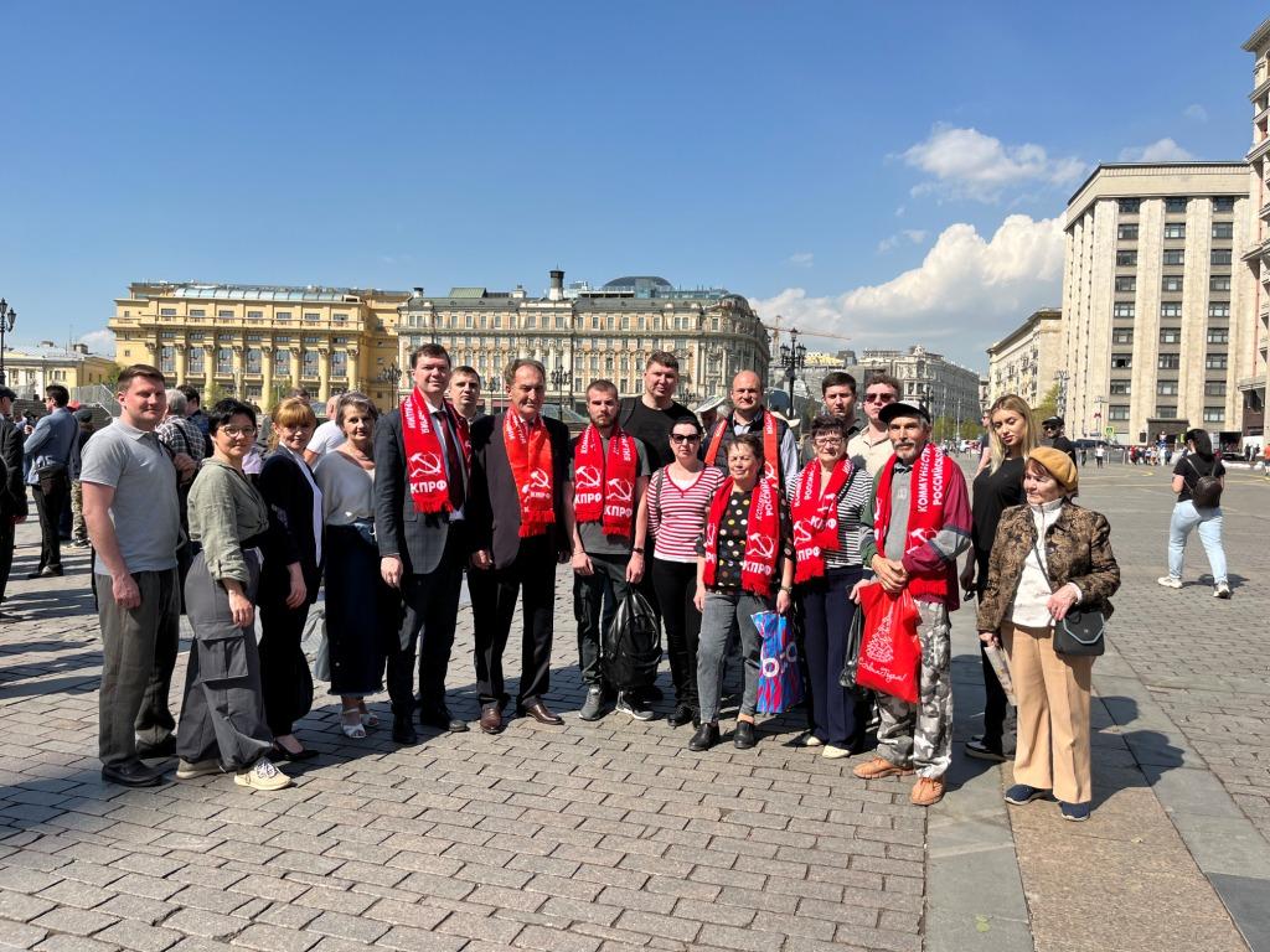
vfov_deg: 53.1
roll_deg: -1.2
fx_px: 954
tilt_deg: -2.3
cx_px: 635
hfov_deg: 67.3
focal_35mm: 26
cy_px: 476
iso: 50
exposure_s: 1/3215
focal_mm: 5.1
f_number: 1.6
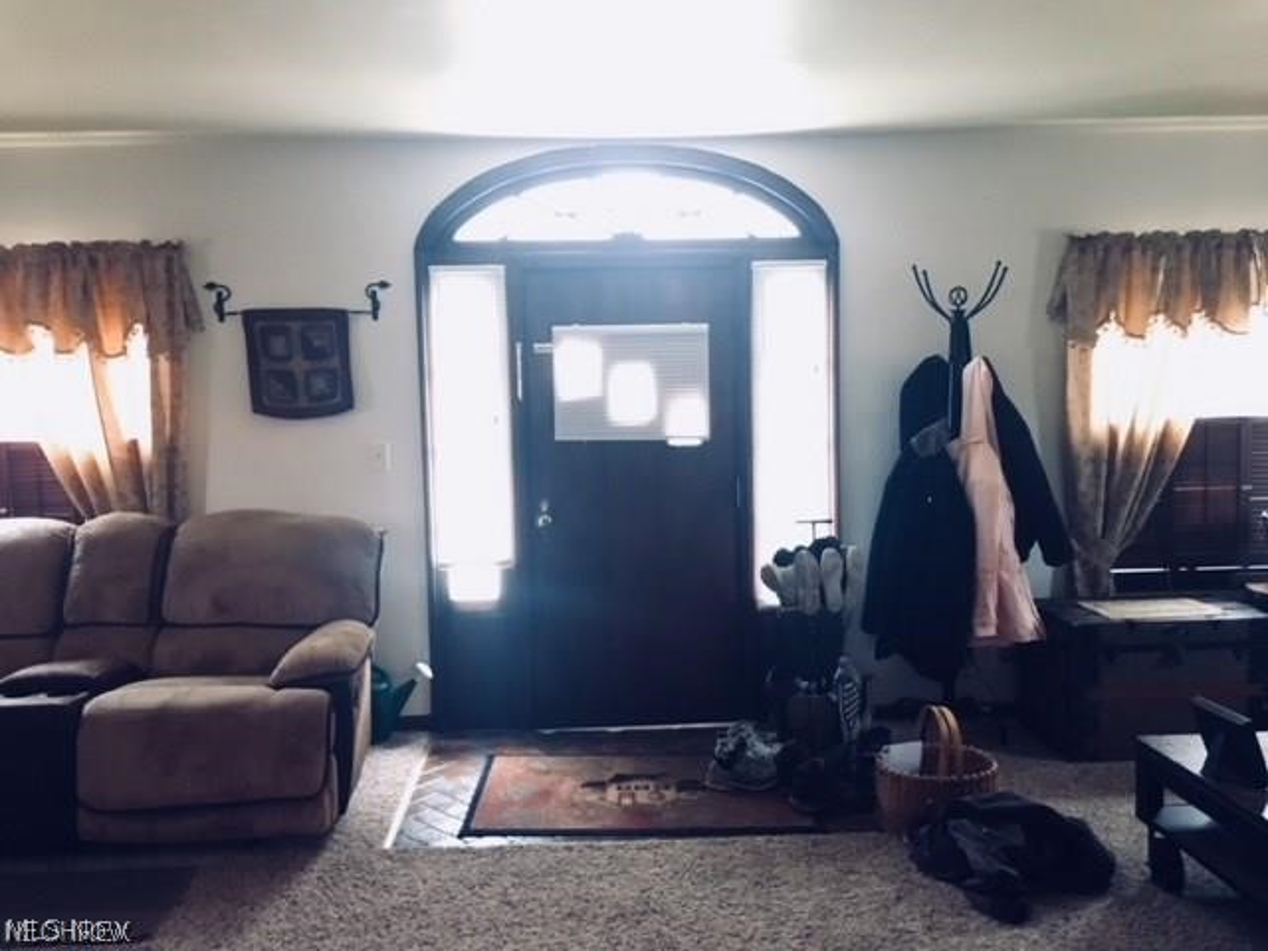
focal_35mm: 29
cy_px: 476
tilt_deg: -4.0
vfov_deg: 48.2
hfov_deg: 61.7
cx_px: 634
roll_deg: +1.2
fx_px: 1062
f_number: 2.2
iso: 250
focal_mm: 4.15
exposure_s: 1/15
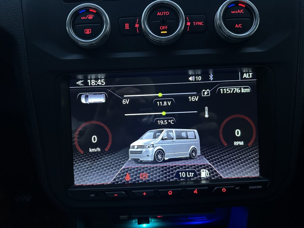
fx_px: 211
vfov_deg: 56.8
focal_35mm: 24
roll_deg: -1.9
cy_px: 114
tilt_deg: -28.5
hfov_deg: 71.6
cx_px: 152
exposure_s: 1/36
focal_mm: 6.86
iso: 800
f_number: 1.78
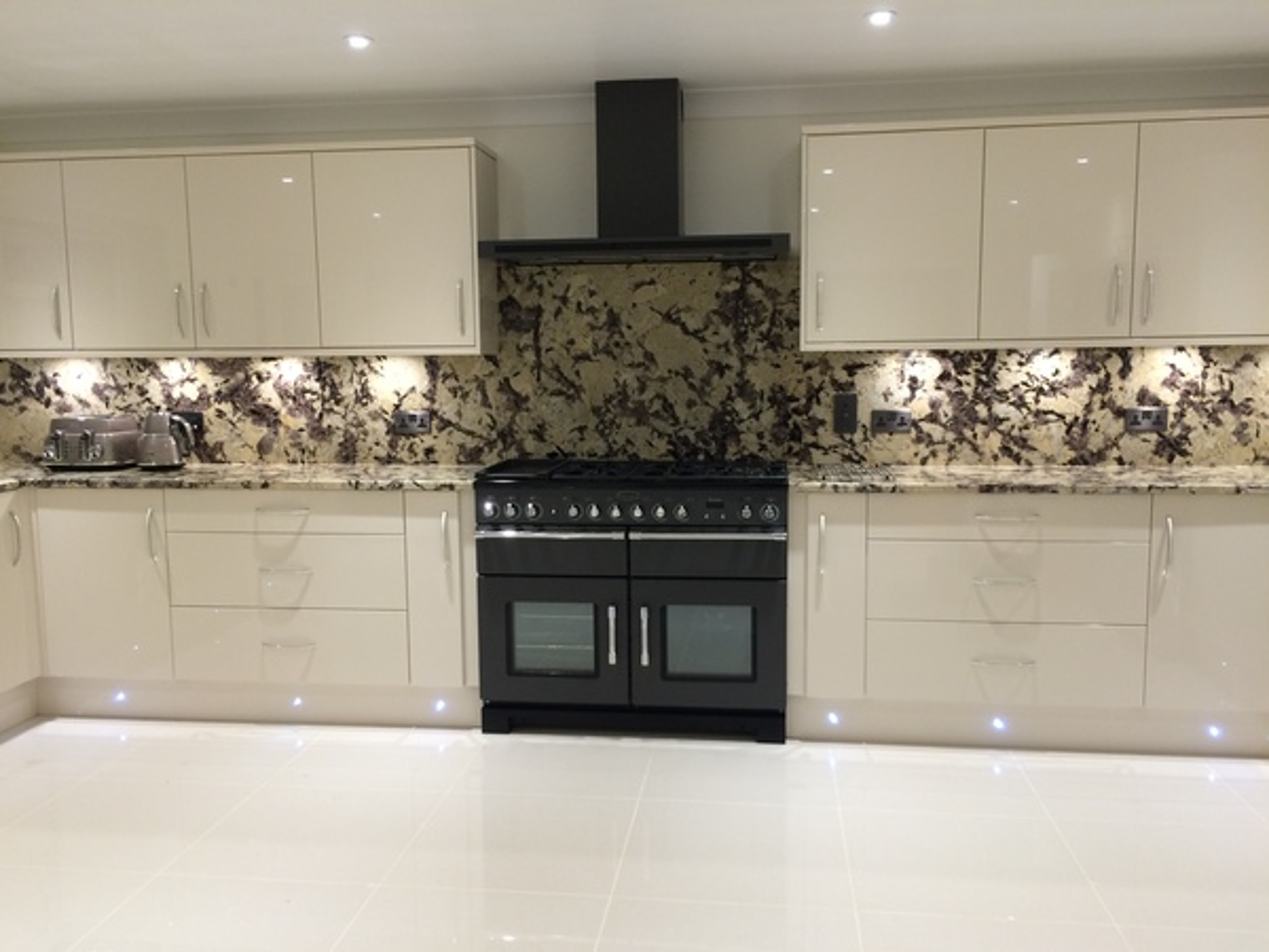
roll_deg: +1.2
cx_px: 634
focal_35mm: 29
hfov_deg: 61.7
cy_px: 476
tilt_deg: -7.3
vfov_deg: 48.2
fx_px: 1063
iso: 100
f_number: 2.2
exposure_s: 1/33
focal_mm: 4.15
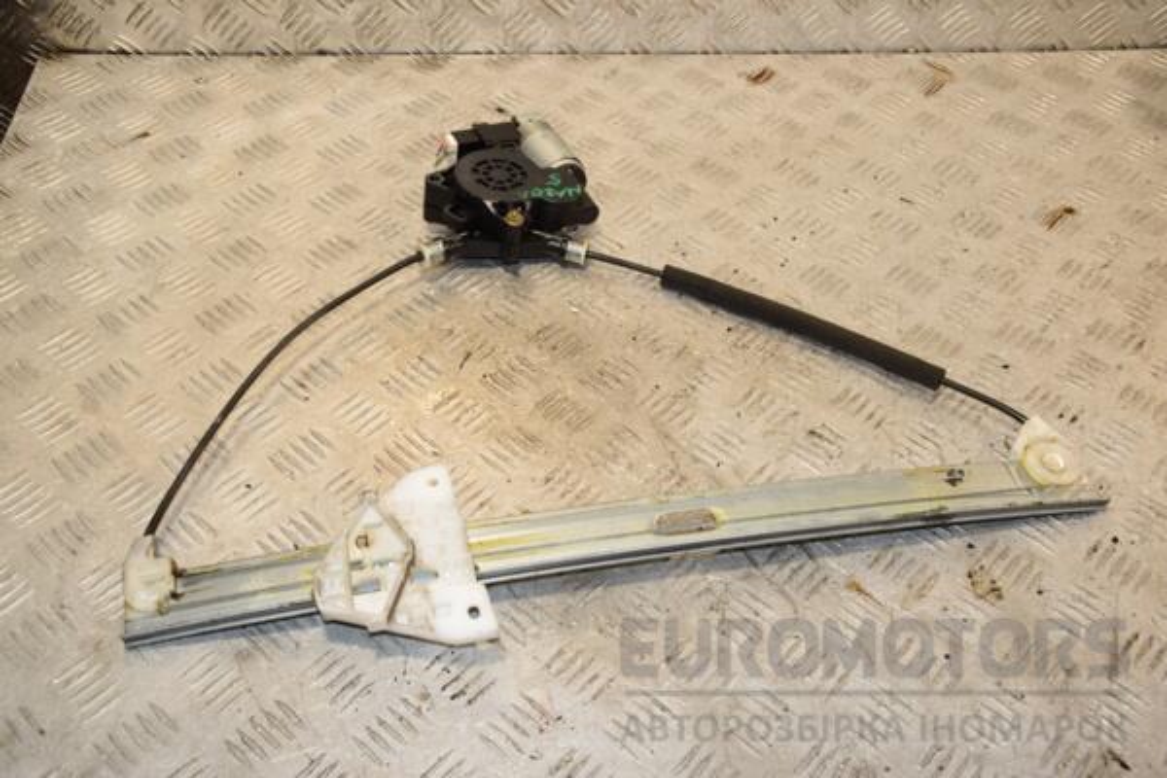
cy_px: 389
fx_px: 1216
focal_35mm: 38
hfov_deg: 51.3
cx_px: 584
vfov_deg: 35.5
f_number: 9
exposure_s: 1/200
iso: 800
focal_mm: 25
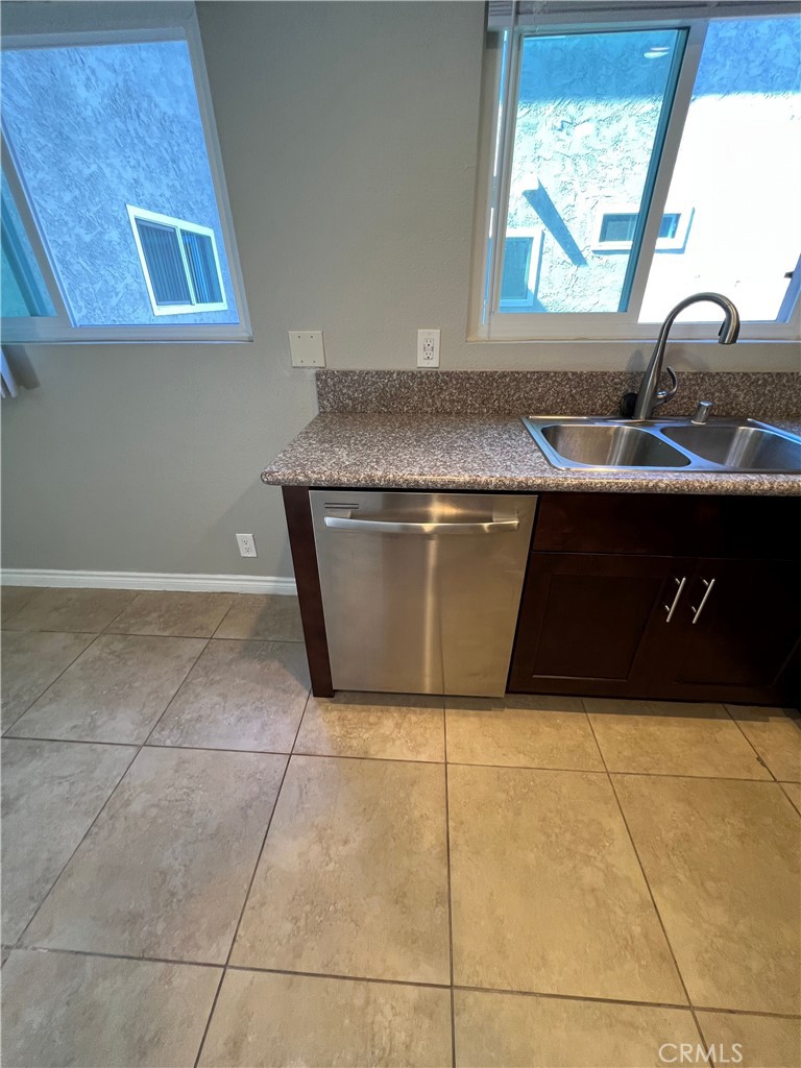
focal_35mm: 13
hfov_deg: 89.9
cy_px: 534
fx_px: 401
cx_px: 400
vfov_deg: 106.2
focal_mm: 1.57
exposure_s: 1/60
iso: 125
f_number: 1.8
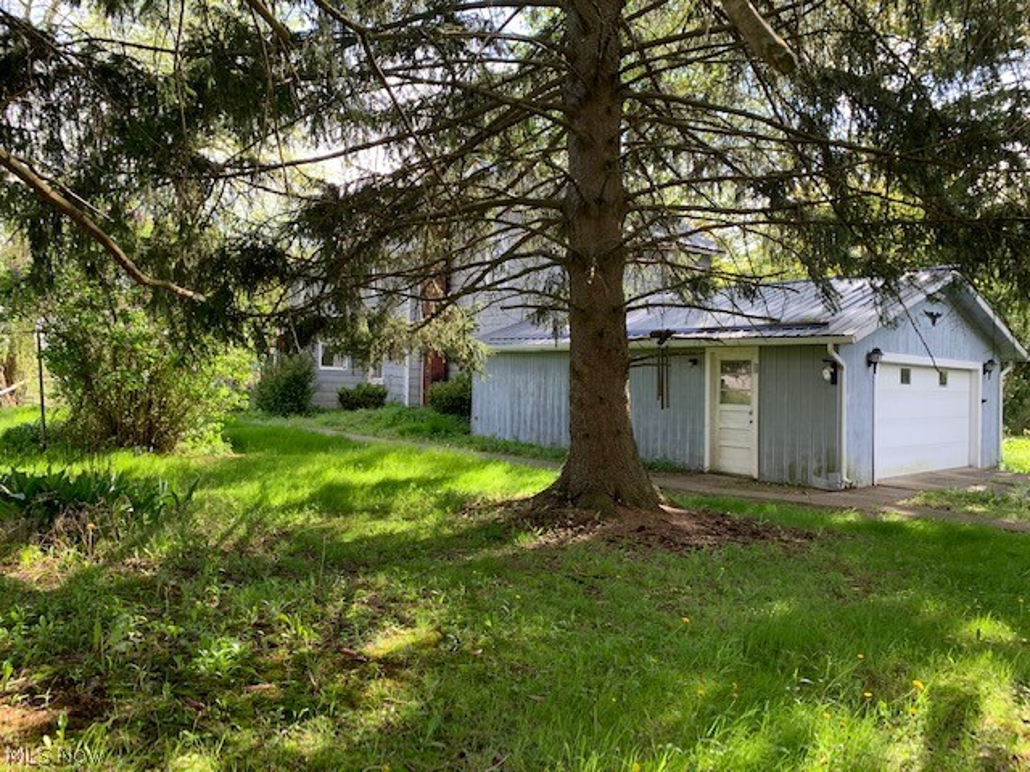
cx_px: 515
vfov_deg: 53.1
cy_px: 386
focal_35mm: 26
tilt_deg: +0.2
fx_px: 774
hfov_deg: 67.3
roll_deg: -1.7
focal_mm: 4.25
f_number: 1.8
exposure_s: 1/148
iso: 25
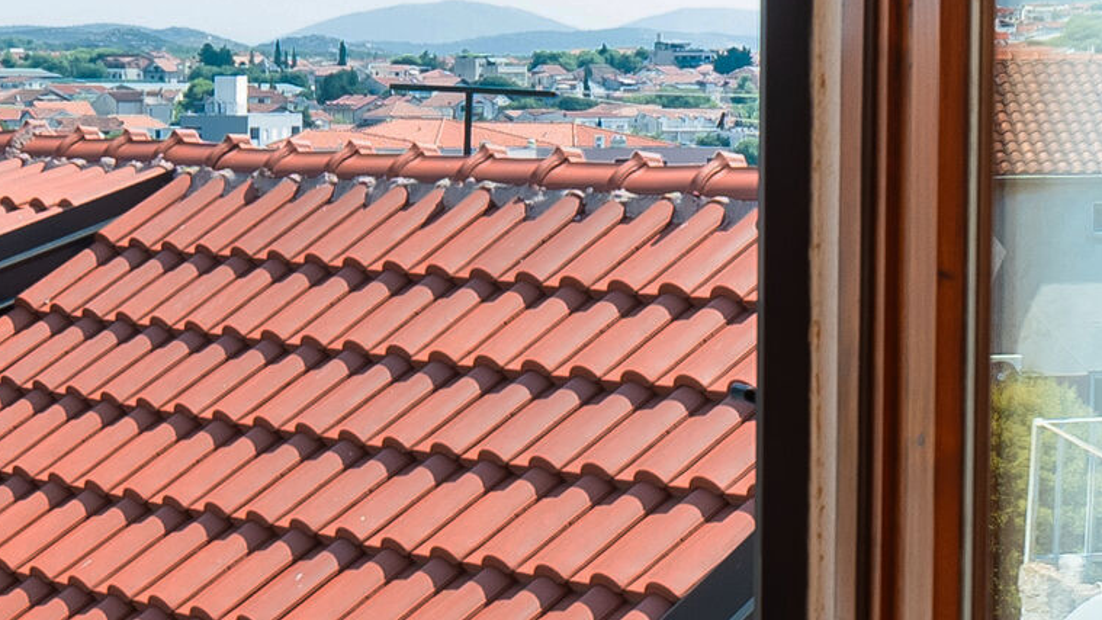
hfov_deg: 18.4
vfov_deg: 10.4
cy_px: 338
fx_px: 3390
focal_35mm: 116
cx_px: 351
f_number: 8
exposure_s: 1/200
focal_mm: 20
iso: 160
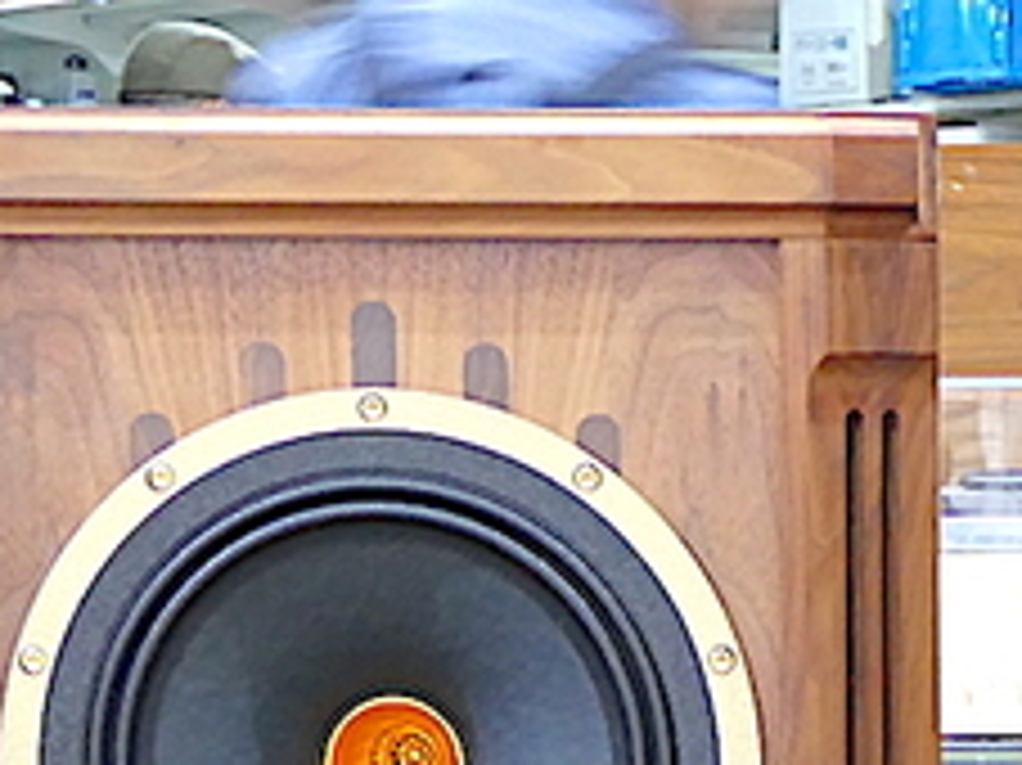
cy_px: 1588
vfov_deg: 6.0
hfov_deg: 8.2
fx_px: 7112
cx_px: 1063
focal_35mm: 241
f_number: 4.2
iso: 200
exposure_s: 1/6
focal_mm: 10.3
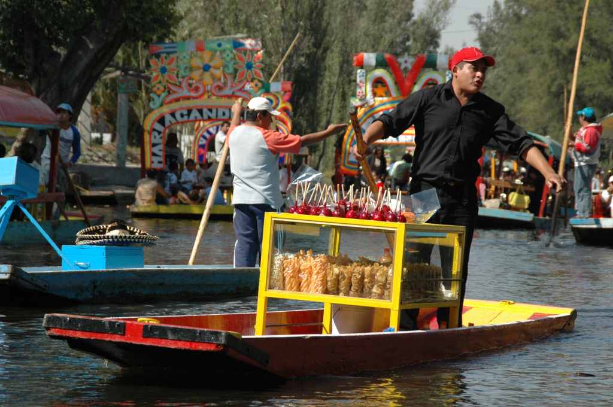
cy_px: 204
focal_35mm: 158
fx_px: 2678
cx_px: 306
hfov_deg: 13.1
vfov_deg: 8.7
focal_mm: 105
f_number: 7.1
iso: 400
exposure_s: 1/800
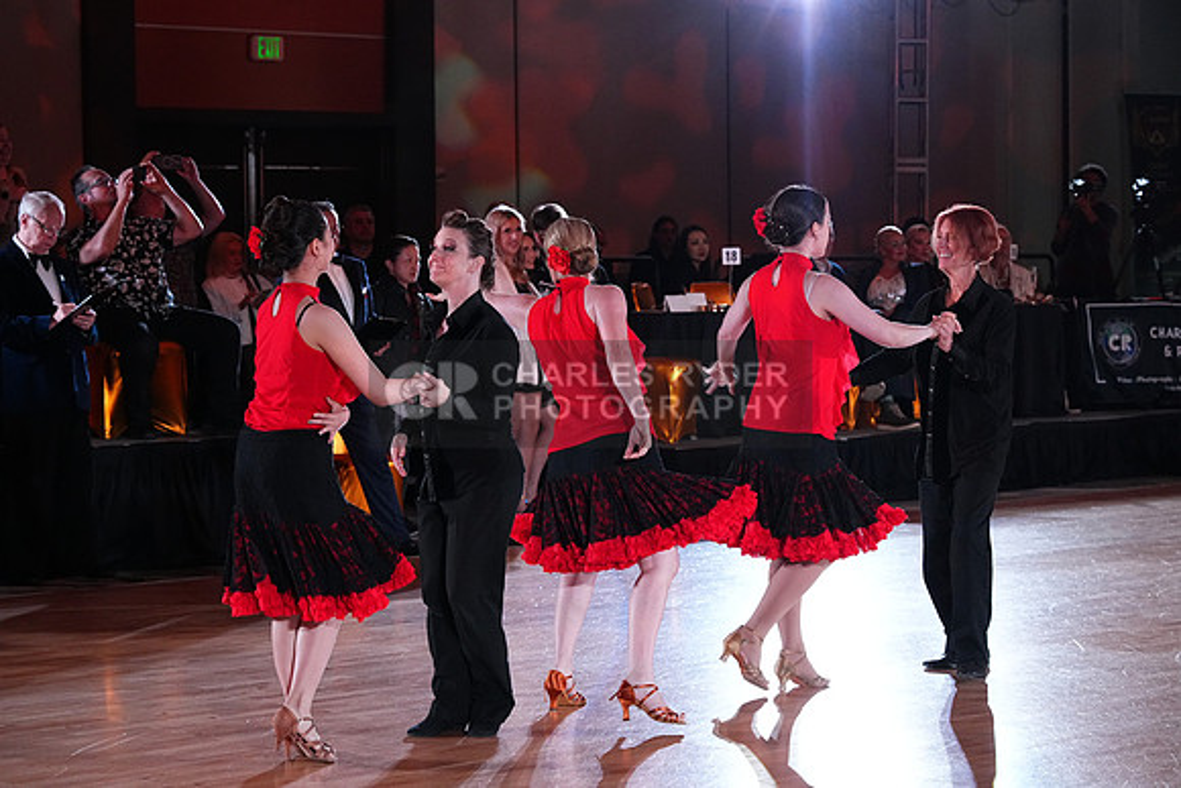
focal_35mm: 97
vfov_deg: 14.1
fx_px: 3183
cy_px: 394
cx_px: 590
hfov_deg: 21.0
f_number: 5.6
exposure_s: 1/400
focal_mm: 97
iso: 5000
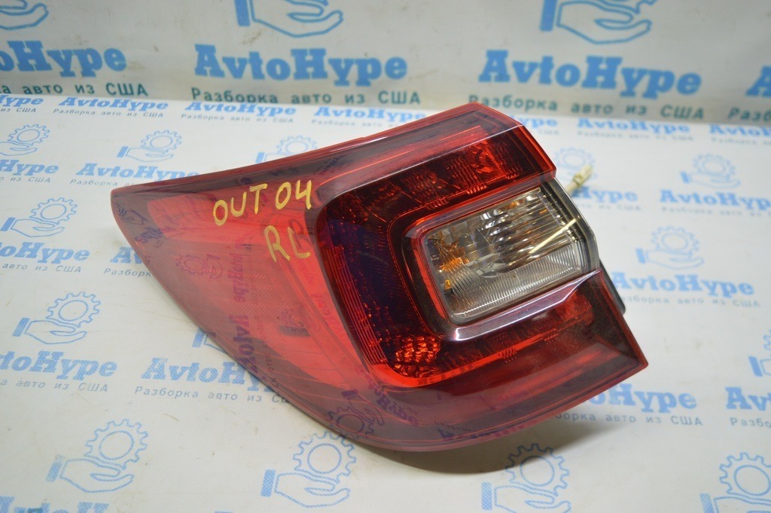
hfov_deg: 55.1
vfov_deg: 38.3
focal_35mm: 34
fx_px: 738
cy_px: 256
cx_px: 386
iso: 400
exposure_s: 1/60
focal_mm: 23
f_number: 3.8
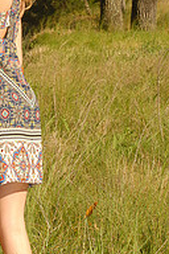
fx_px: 1436
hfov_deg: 6.7
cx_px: -5
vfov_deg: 10.1
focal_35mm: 204
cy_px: 78
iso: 400
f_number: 13
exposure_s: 1/250
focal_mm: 58
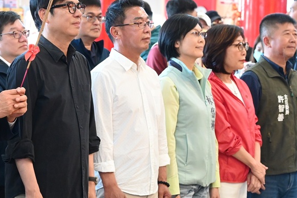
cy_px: 149
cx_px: 6
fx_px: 1196
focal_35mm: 145
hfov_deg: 14.0
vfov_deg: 9.4
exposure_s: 1/100
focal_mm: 68
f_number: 5.6
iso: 9000
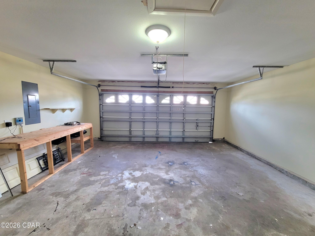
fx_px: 118
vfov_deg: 89.9
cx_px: 158
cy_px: 118
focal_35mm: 13
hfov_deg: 106.2
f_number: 2.2
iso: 320
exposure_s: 1/60.2
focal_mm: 2.2
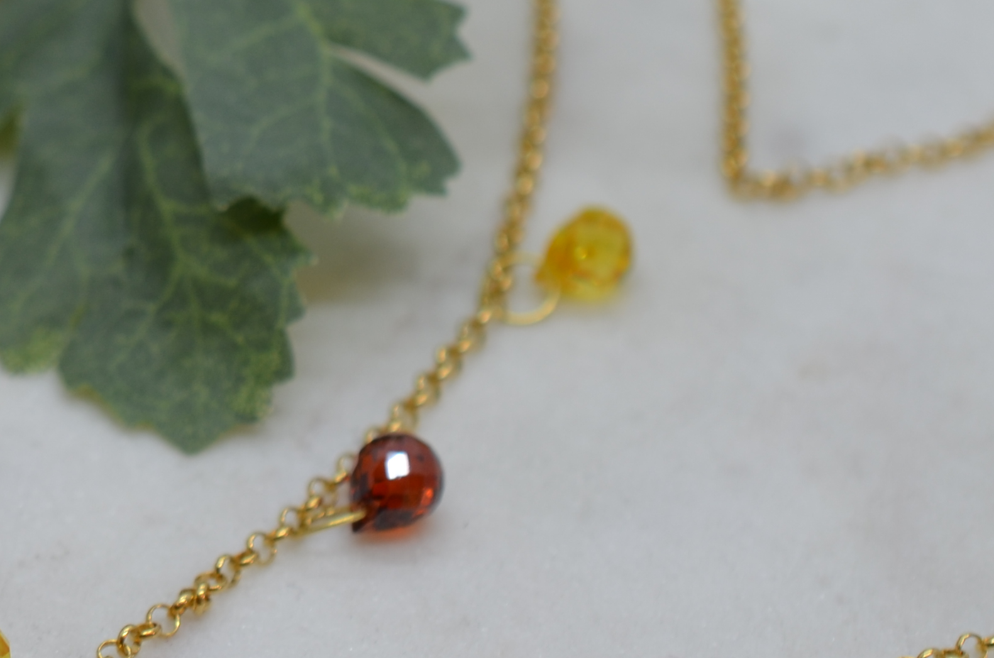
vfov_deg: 7.3
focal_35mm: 187
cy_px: 79
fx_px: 5152
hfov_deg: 10.8
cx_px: -205
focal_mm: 40
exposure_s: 1/80
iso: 100
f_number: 5.6
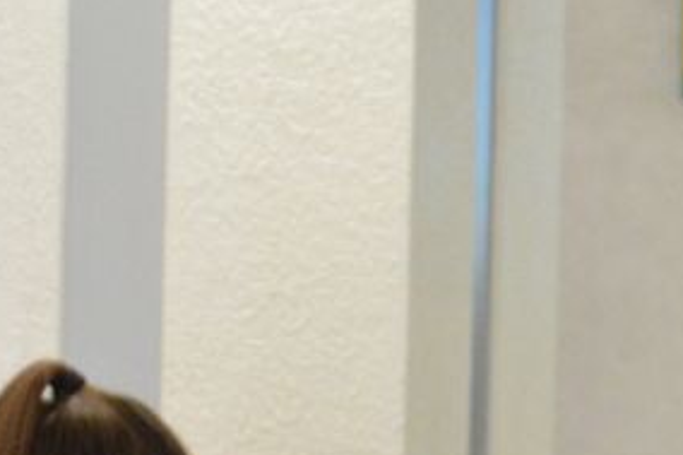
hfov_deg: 8.1
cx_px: 960
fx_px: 4759
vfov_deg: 5.4
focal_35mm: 251
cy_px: 605
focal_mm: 34
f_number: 4.2
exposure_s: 1/200
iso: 2000
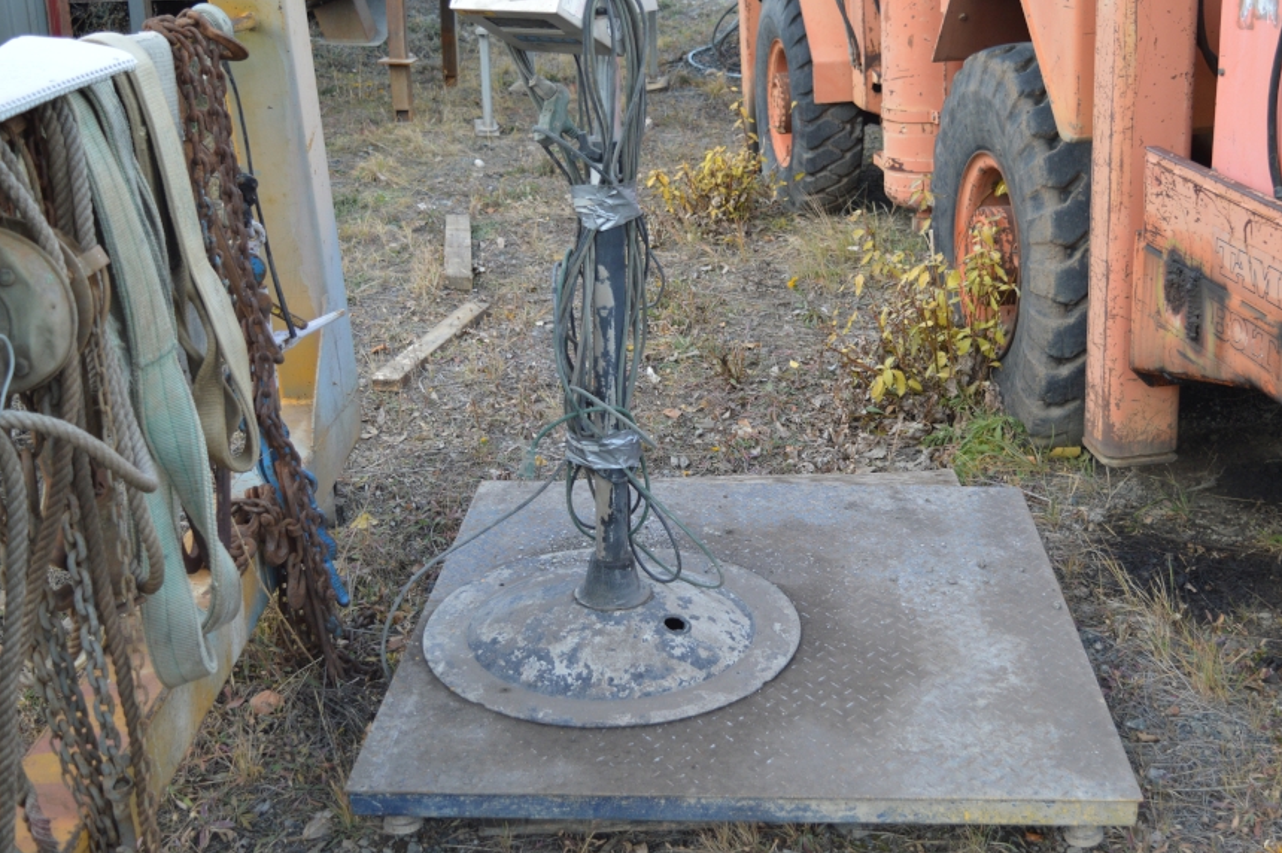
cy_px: 388
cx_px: 735
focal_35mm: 44
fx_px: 1551
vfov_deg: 30.7
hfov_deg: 44.8
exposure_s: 1/50
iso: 400
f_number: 4
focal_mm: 25
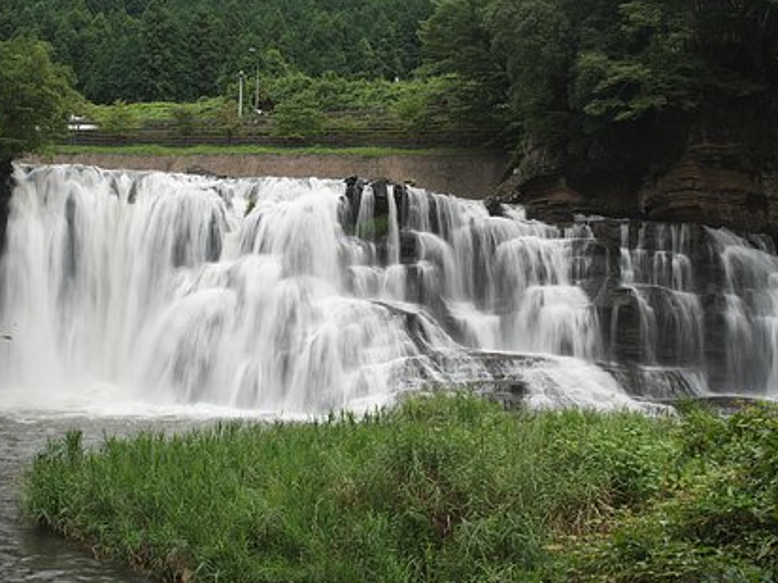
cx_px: 427
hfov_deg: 43.8
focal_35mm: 43
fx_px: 966
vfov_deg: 33.6
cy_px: 271
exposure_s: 1/8
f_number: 8
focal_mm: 24
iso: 100
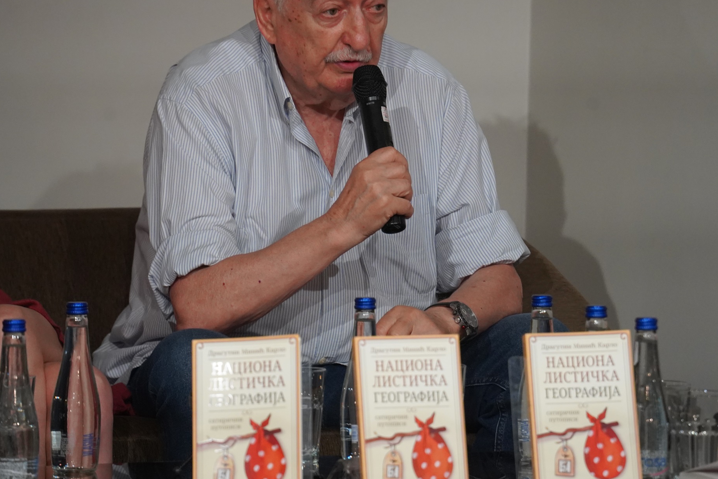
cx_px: 404
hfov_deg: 7.9
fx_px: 5205
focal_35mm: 261
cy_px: 209
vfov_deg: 5.3
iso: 5000
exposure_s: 1/250
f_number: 5.6
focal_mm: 200
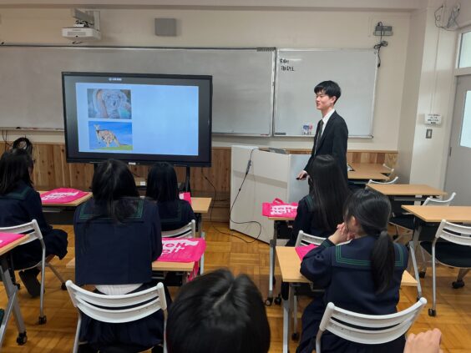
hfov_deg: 61.7
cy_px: 176
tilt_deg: -10.1
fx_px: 395
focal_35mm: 29
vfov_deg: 48.2
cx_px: 236
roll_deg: -0.5
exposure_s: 1/60
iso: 80
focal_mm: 3
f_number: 1.8
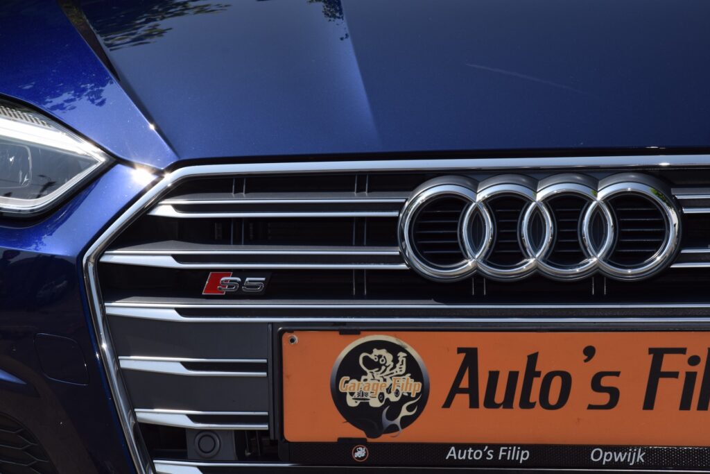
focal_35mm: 158
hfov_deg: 13.0
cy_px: 237
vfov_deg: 8.7
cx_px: 355
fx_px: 3106
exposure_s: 1/200
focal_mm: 105
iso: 100
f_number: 11
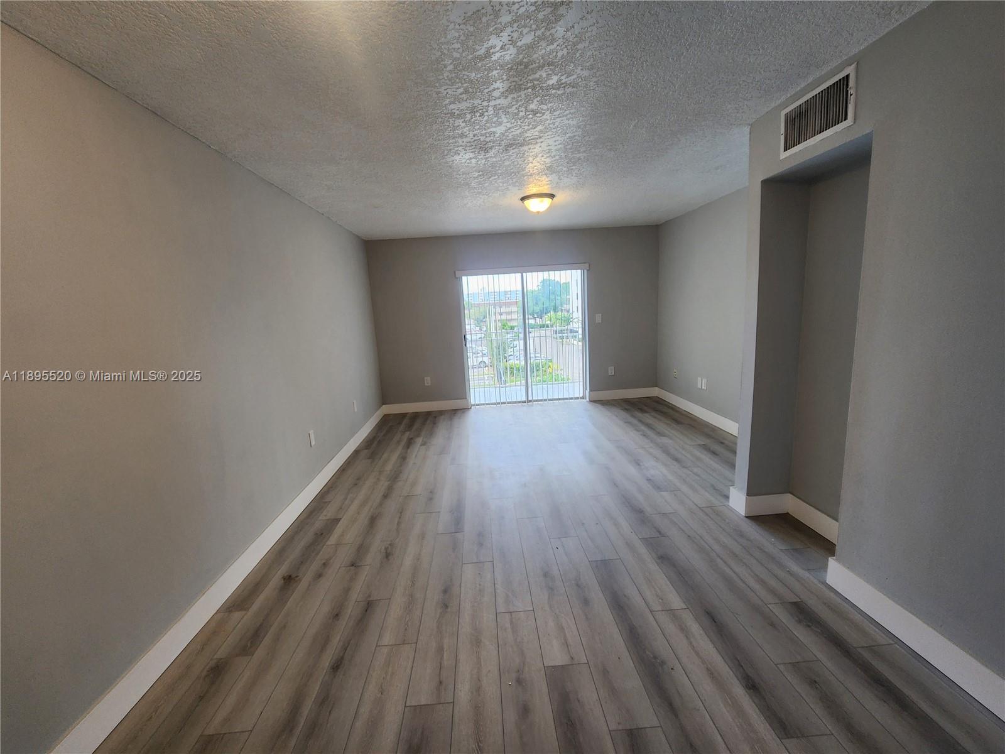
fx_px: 377
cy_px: 377
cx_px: 502
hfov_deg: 106.2
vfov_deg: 89.9
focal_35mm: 13
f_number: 2.2
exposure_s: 1/60
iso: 125
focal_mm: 2.2
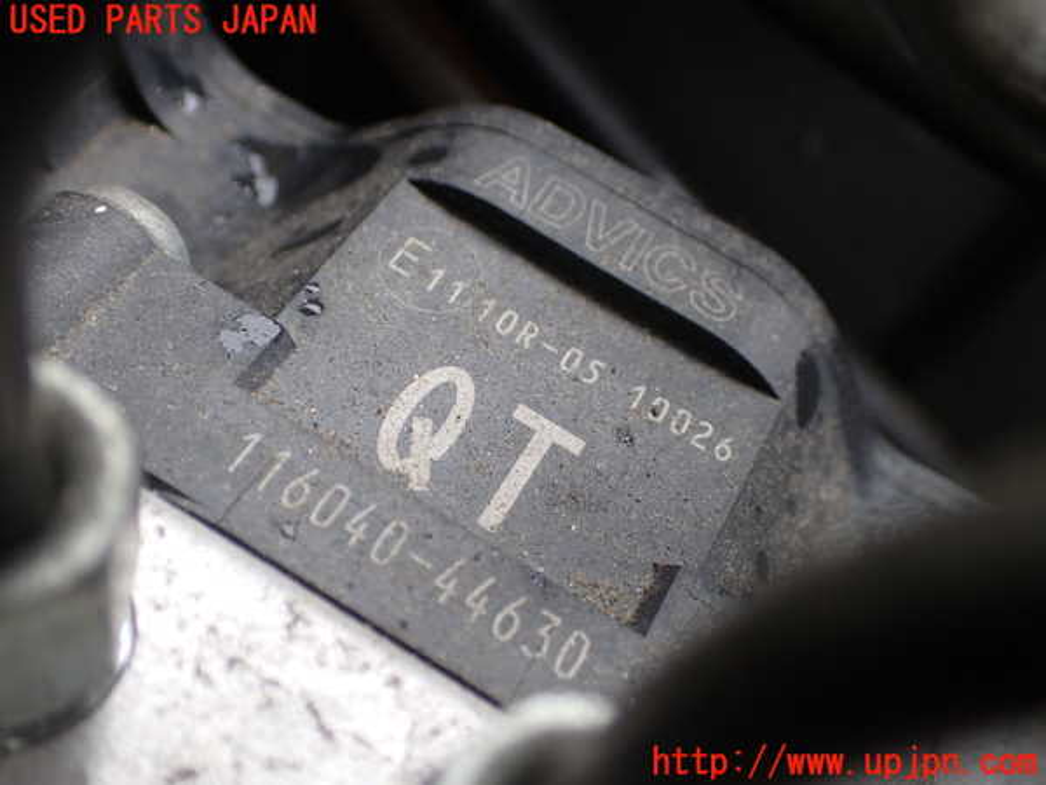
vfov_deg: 35.1
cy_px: 392
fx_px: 1239
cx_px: 523
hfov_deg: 45.8
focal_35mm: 41
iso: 200
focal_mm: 7.31
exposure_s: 1/160
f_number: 2.8
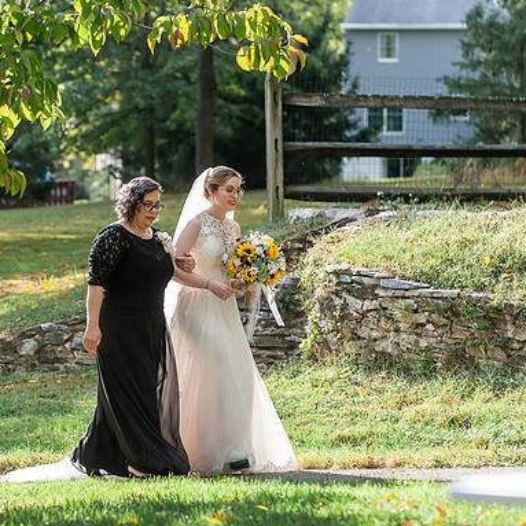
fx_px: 2166
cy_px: 262
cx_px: 179
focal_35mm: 126
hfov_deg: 13.8
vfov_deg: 13.8
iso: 640
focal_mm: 98
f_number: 4
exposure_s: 1/1000
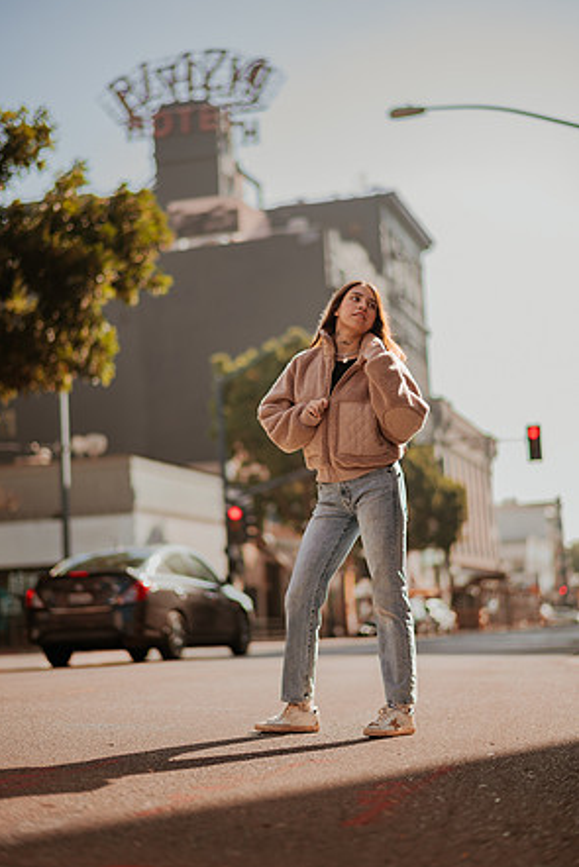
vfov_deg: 33.9
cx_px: 287
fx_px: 1422
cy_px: 428
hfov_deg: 23.0
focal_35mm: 59
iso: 50
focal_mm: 58
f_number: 1.4
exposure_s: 1/2500
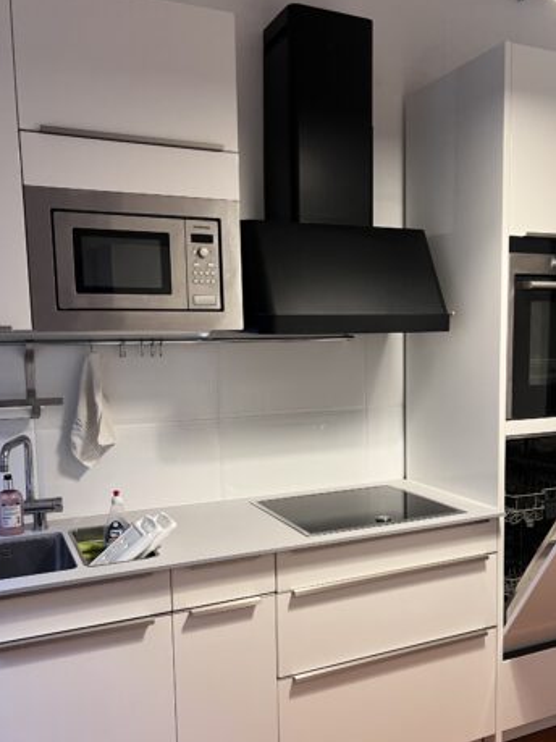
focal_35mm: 34
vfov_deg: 53.8
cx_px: 338
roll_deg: +1.0
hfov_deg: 41.6
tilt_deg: -6.8
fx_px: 728
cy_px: 425
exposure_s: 1/50
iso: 100
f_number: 1.5
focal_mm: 5.7
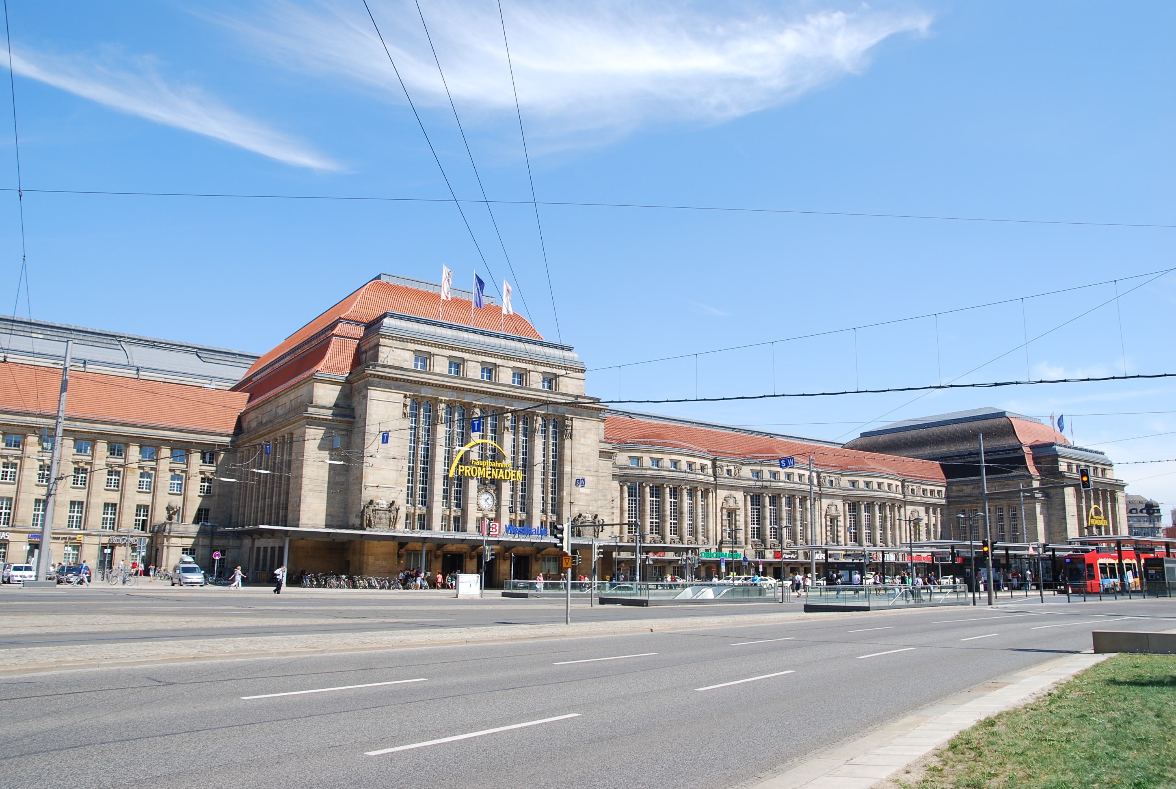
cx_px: 588
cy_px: 394
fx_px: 835
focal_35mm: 26
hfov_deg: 70.3
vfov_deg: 50.6
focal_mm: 17
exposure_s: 1/200
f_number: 7.1
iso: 100
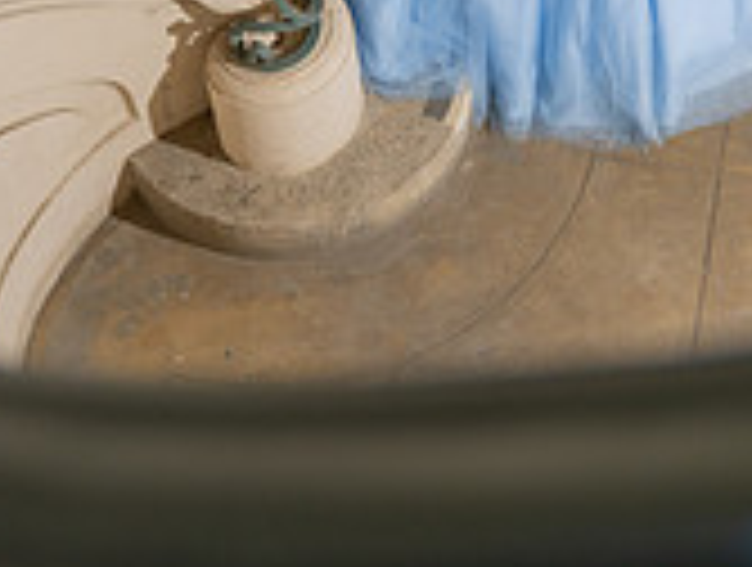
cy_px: -187
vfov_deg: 17.3
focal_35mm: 80
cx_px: 702
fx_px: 1742
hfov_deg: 23.6
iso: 200
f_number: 2.8
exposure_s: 1/200
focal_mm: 24
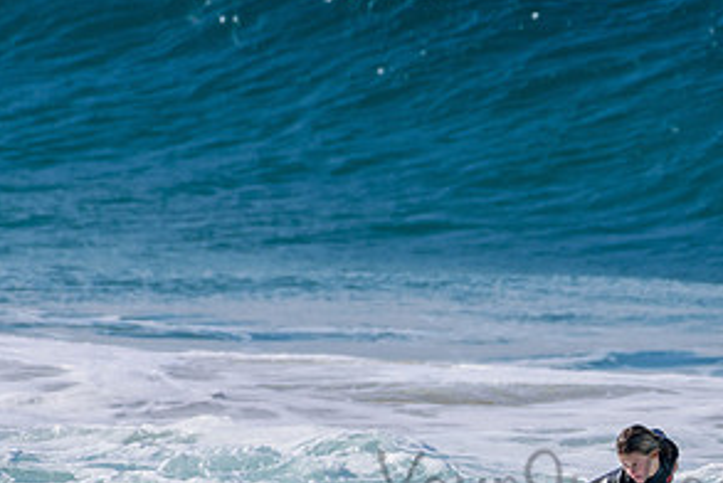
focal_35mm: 1484
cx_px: 632
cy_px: 467
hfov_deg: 1.4
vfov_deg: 0.9
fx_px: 29833
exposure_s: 1/2000
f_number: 5.6
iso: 200
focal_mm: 500
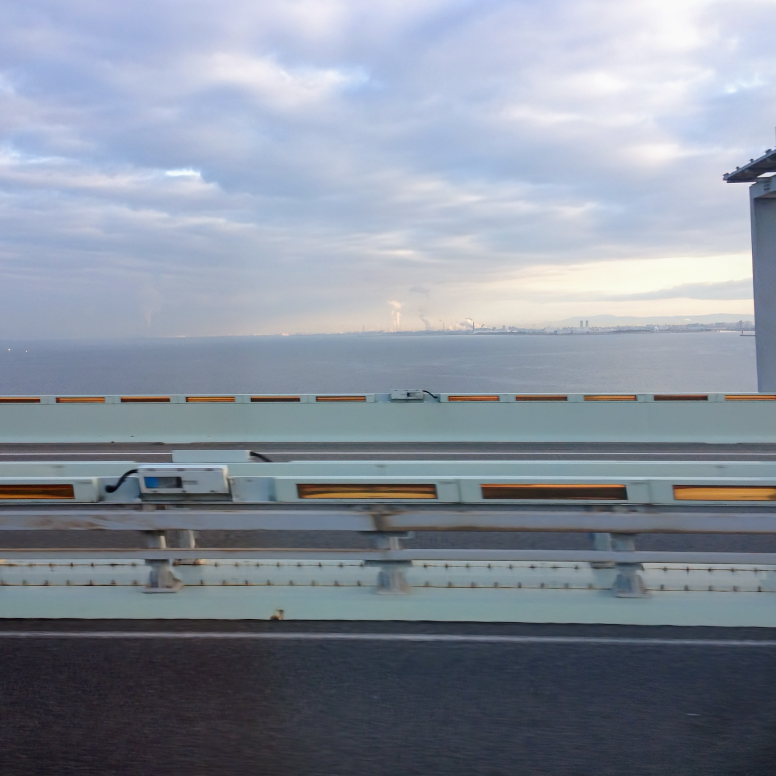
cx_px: 367
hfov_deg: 39.2
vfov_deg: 39.2
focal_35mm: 43
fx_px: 1091
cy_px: 391
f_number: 2.4
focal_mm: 4.28
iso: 50
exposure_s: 1/319
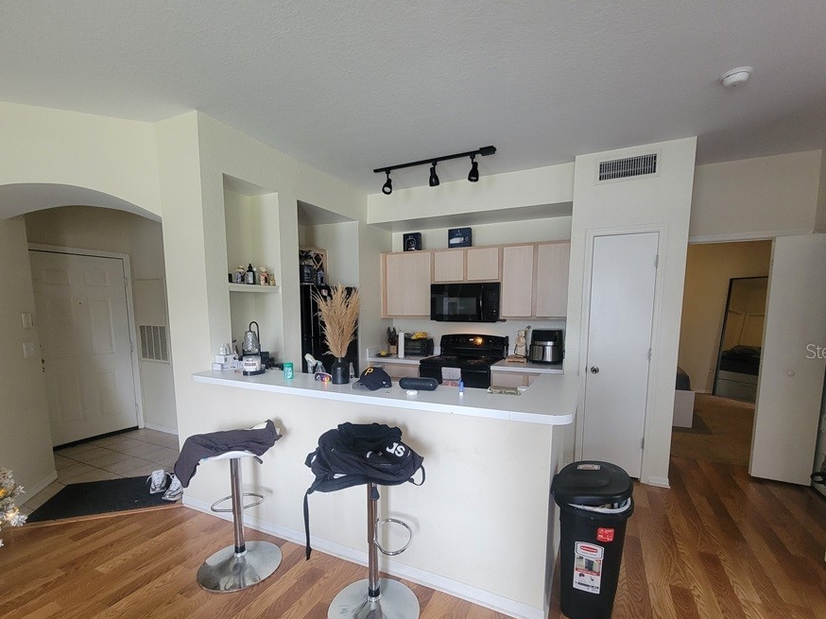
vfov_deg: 81.3
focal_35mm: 15
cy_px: 351
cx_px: 419
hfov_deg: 98.2
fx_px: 358
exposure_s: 1/40
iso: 320
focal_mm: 2.2
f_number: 2.2
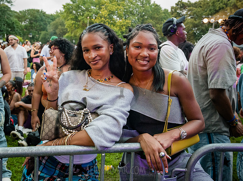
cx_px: 116
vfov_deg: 40.8
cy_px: 73
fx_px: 242
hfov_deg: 53.3
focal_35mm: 35
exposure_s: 1/320
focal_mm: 27
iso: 4000
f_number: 4
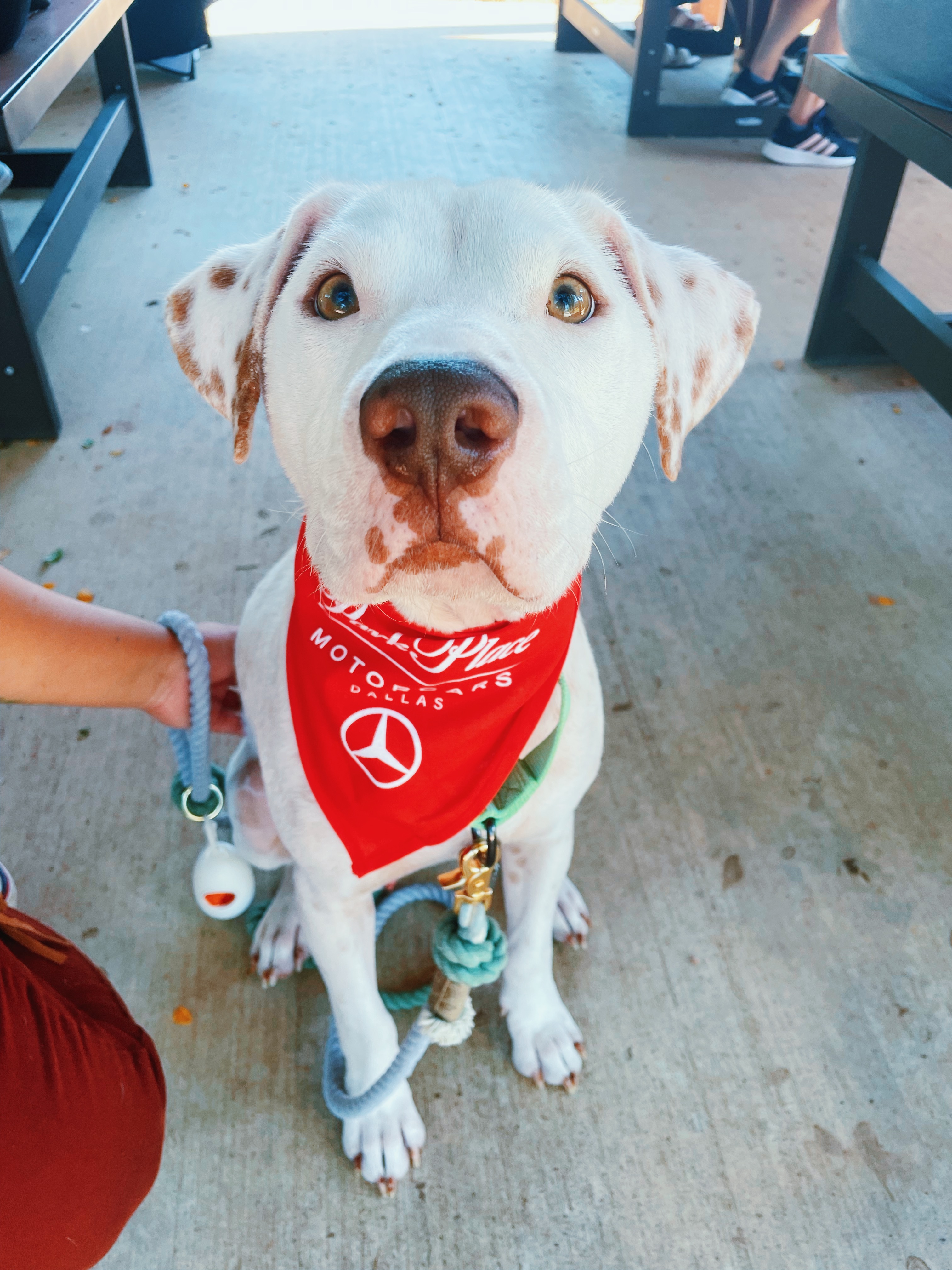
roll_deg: -1.9
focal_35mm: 26
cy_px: 635
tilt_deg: -41.8
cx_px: 476
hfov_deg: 53.1
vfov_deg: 67.3
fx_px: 953
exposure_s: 1/134
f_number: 1.6
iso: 32
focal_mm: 4.2
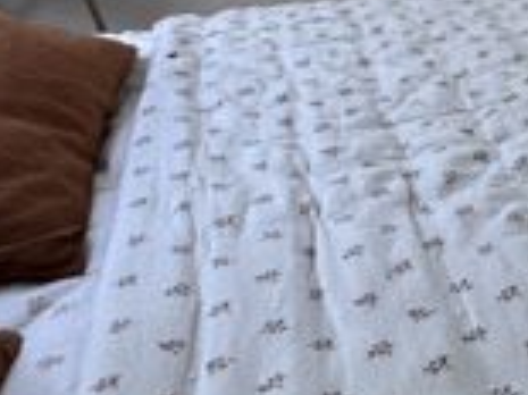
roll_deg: +2.0
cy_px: -180
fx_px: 1021
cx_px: 610
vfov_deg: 19.4
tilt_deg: -7.1
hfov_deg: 26.3
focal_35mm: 67
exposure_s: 1/99
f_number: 1.8
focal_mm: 1.57
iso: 125
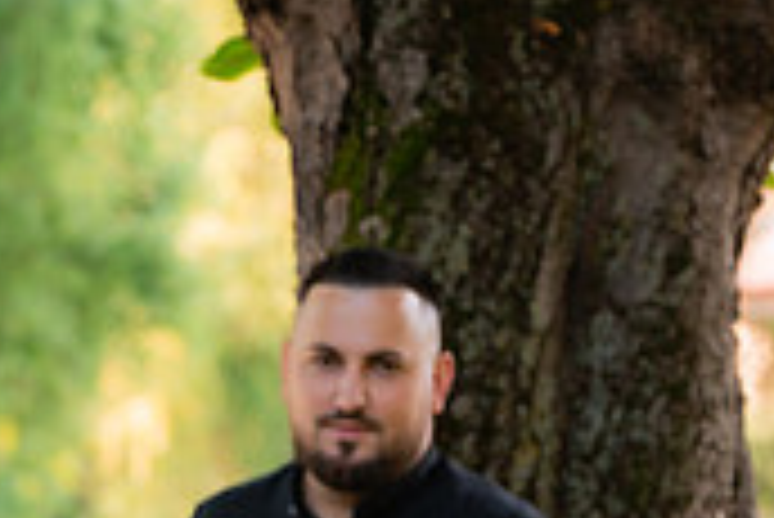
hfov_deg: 9.5
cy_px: 818
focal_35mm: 215
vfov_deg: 6.3
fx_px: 4626
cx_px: 2
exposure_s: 1/800
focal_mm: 59
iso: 500
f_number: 2.8
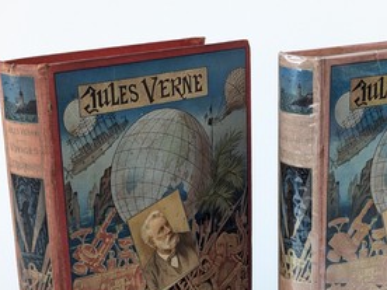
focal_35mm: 87
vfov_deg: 16.8
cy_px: 252
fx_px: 973
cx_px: 257
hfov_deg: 22.4
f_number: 1.85
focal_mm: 6.81
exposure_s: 1/99.9
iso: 98
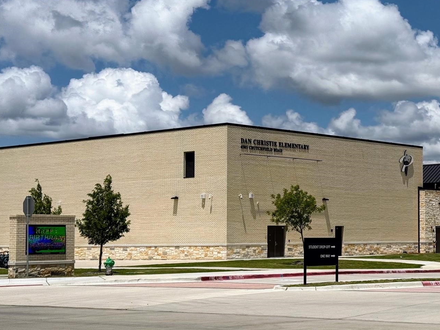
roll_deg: -0.1
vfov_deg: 19.1
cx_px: 351
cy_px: 188
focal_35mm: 77
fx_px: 979
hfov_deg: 24.9
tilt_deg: +3.5
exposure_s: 1/13333
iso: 50
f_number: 1.78
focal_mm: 6.76
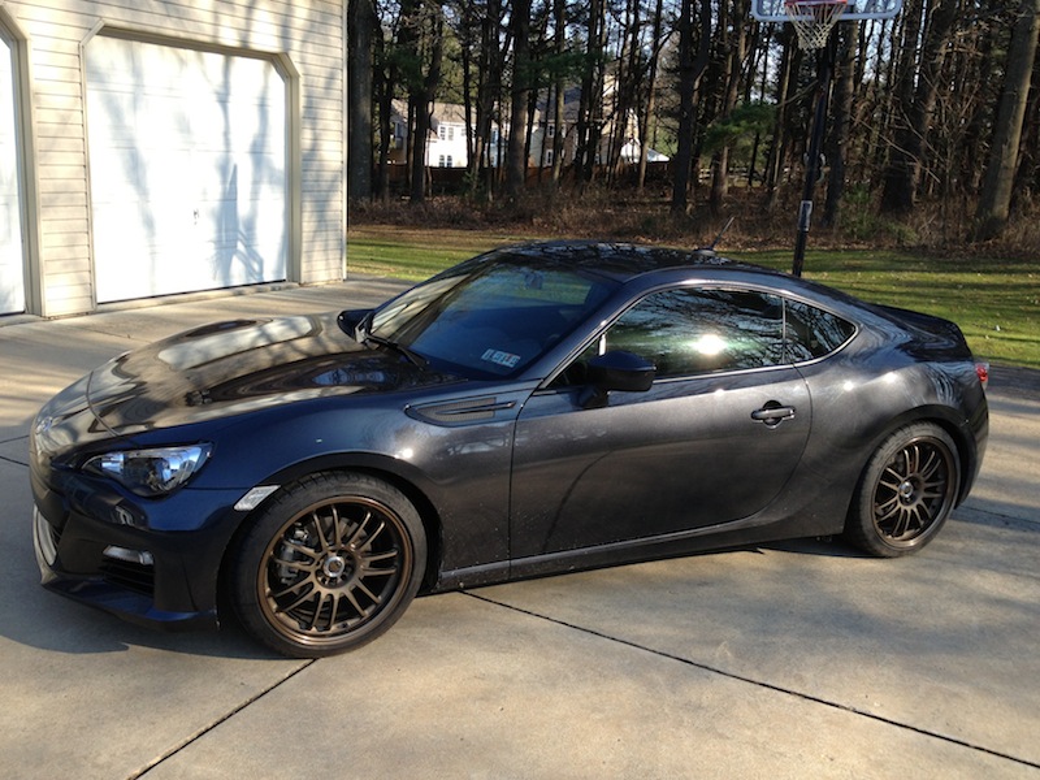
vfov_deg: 40.7
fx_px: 1052
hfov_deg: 52.6
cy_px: 390
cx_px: 520
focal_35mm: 35
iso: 50
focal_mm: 4.28
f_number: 2.4
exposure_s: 1/403
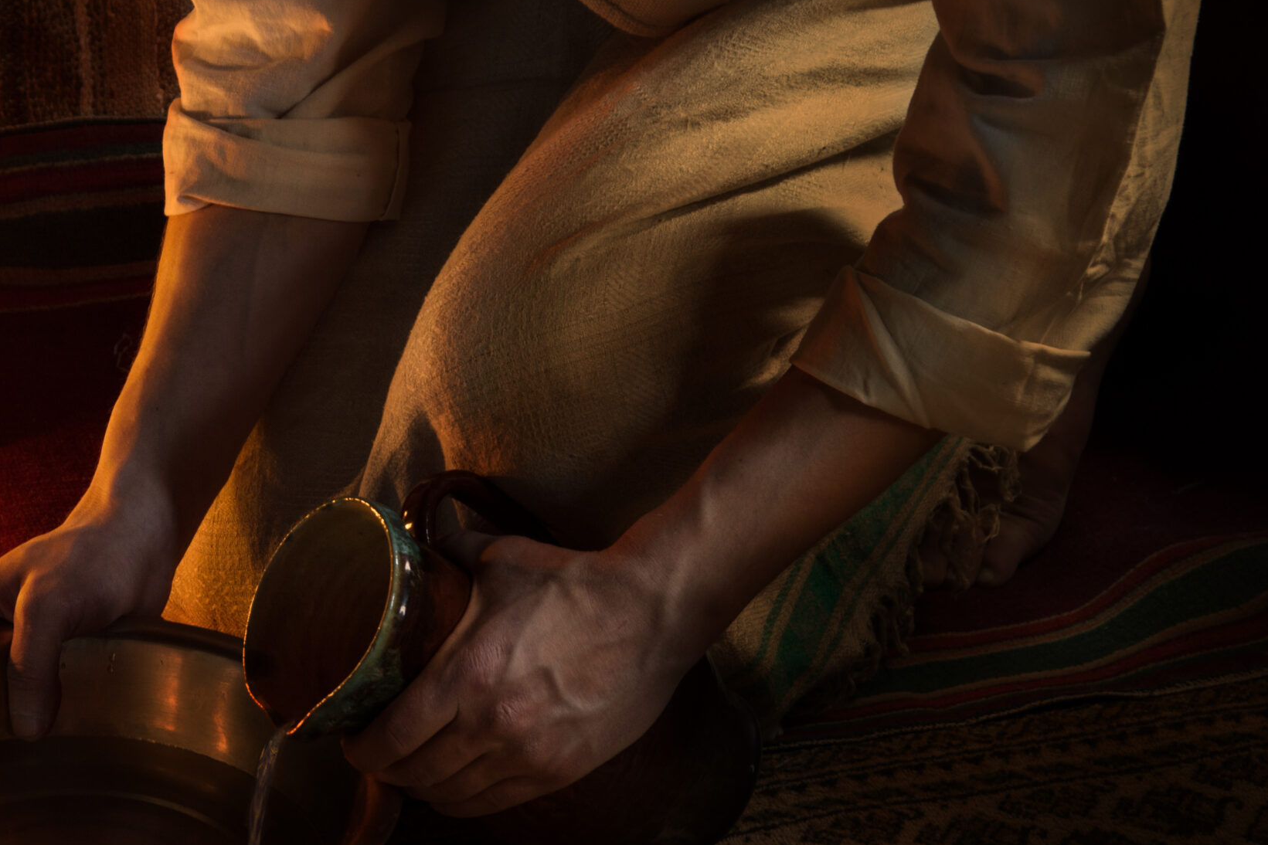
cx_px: 284
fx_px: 5107
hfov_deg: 14.1
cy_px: 536
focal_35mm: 145
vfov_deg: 9.5
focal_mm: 62
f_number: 7.1
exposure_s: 1/2
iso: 200
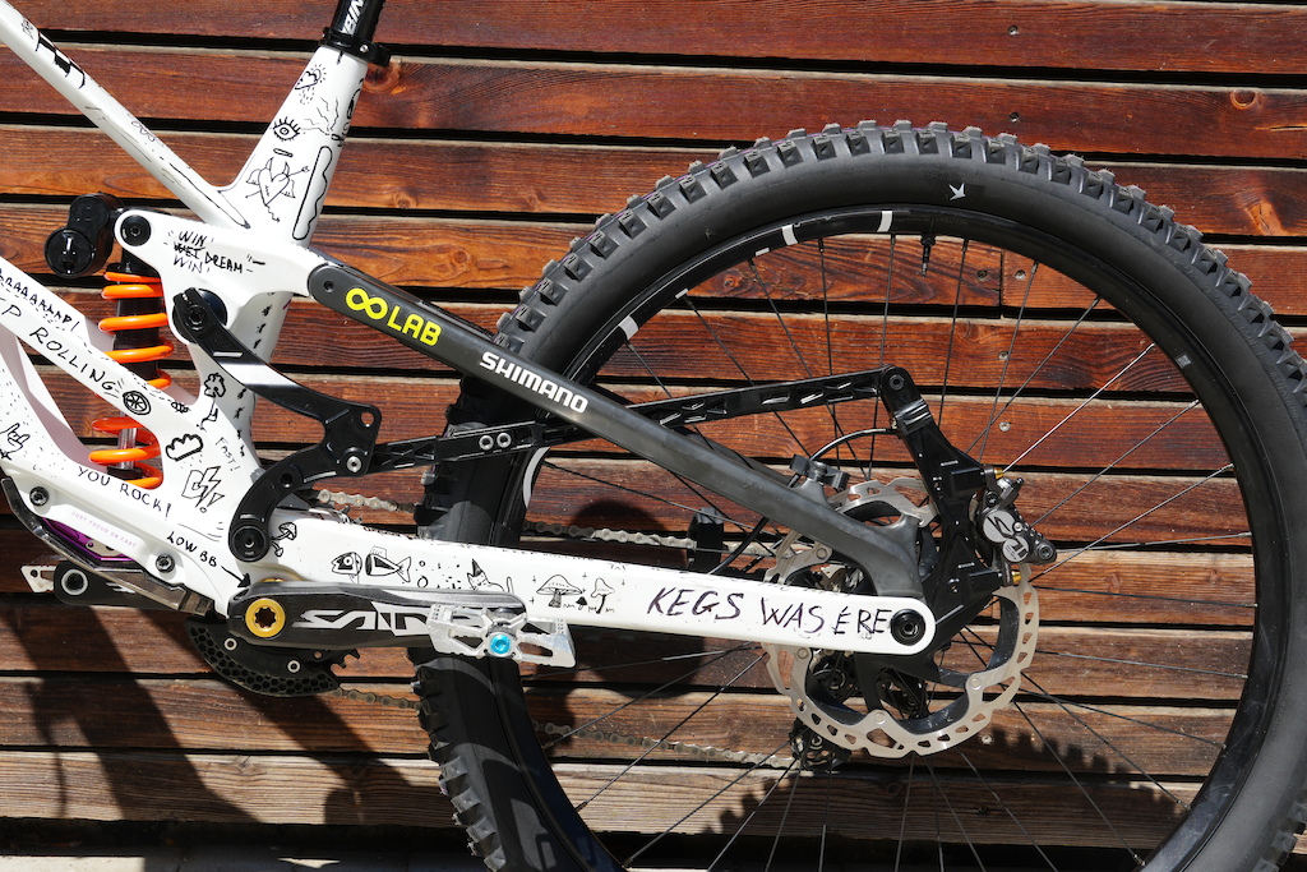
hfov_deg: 35.0
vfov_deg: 23.8
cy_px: 436
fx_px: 2070
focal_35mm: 57
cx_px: 654
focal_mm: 38
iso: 100
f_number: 10
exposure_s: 1/125
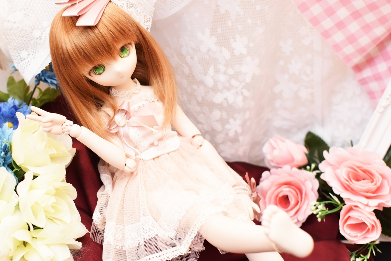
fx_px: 570
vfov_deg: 25.8
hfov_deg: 37.9
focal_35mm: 52
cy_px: 130
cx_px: 196
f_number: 3.2
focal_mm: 35
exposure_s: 1/60
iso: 800
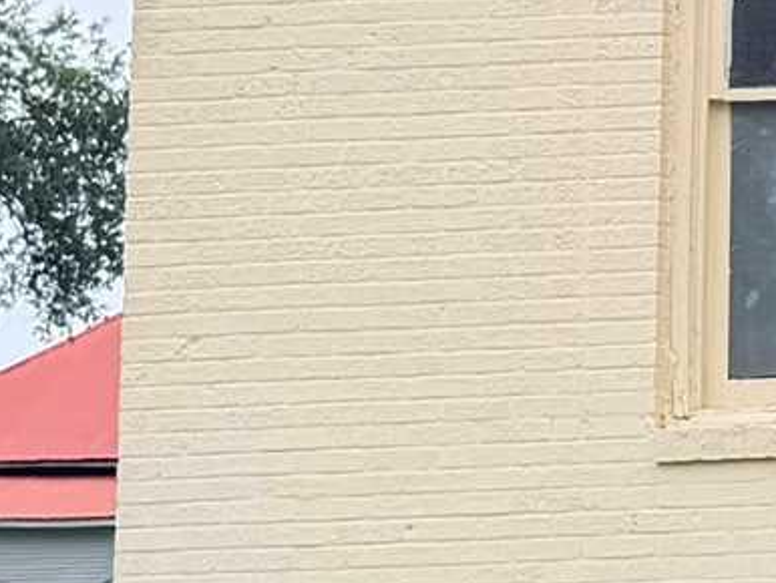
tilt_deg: +8.7
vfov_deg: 7.8
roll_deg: +3.0
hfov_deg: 9.0
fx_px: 4284
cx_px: 2085
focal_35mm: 191
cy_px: 58
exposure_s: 1/772
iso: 100
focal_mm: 6.76
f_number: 1.78
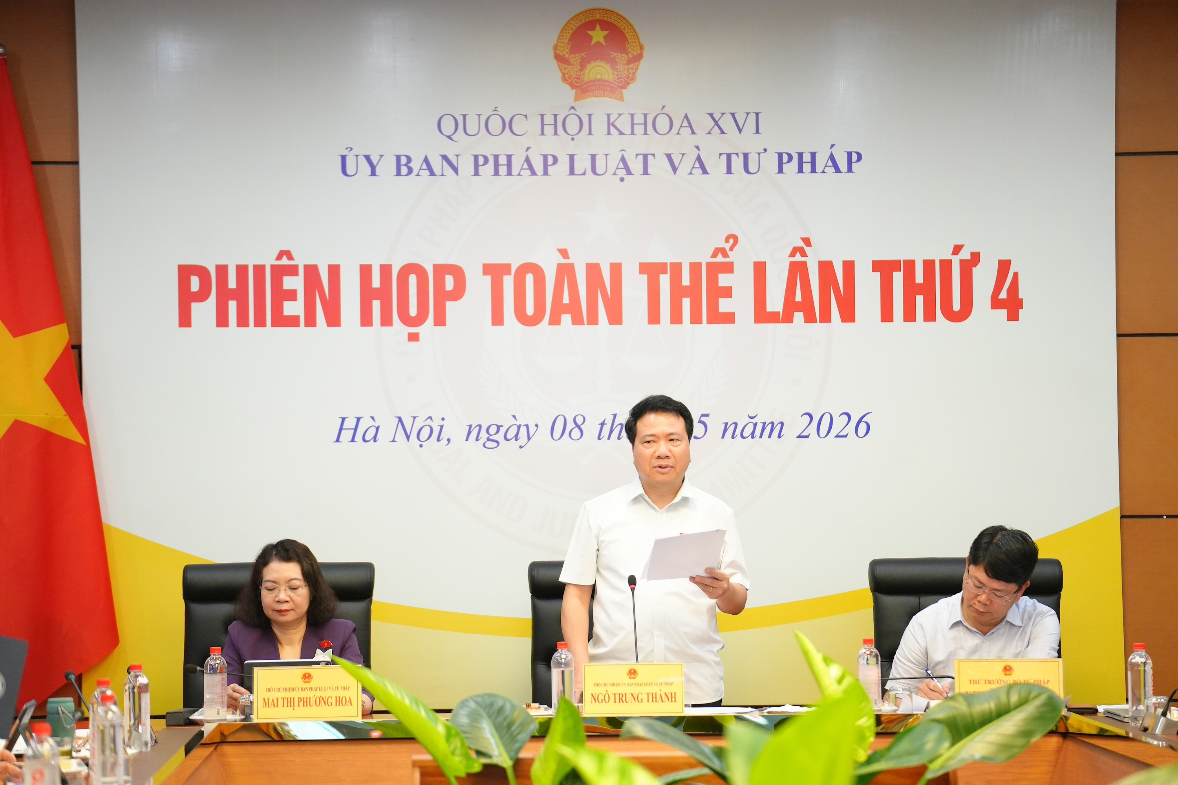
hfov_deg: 16.7
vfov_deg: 11.1
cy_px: 392
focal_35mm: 123
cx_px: 589
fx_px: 4025
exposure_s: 1/400
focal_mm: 123
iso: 3200
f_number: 2.8
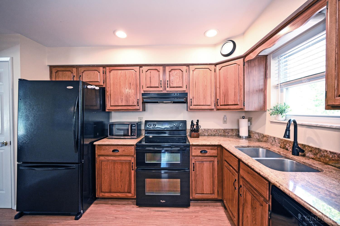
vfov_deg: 81.2
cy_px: 113
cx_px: 170
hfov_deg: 104.3
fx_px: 132
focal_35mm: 14
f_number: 4
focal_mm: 14
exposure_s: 1/60
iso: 1400
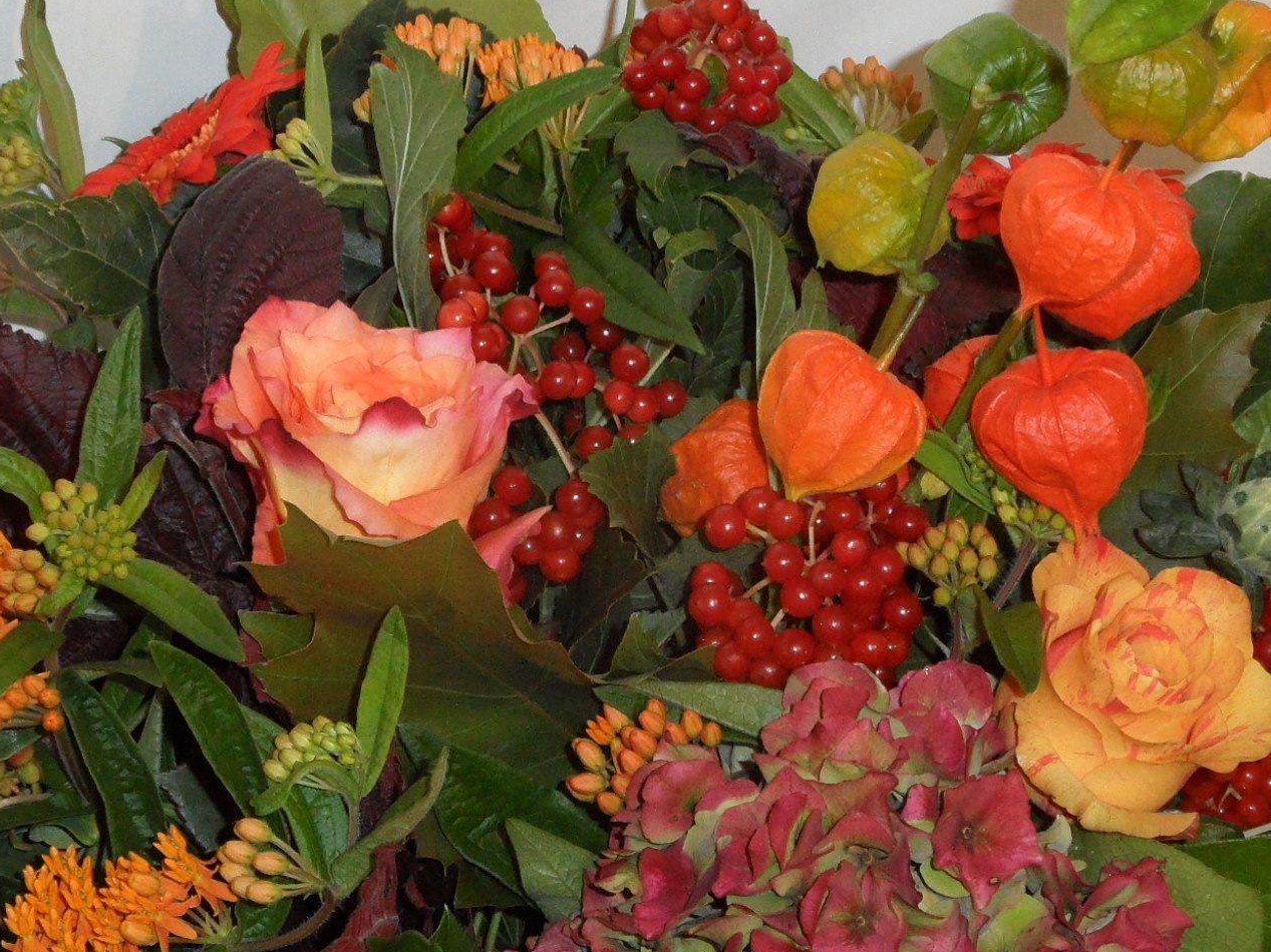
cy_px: 701
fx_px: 3708
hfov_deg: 19.4
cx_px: 619
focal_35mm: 101
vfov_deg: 14.6
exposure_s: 1/45
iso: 200
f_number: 3.8
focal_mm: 8.2
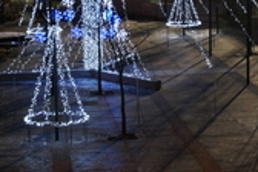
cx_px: 164
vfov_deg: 10.3
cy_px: -22
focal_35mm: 131
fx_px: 941
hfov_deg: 15.6
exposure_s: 1/10
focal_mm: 35
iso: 1600
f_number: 5.6
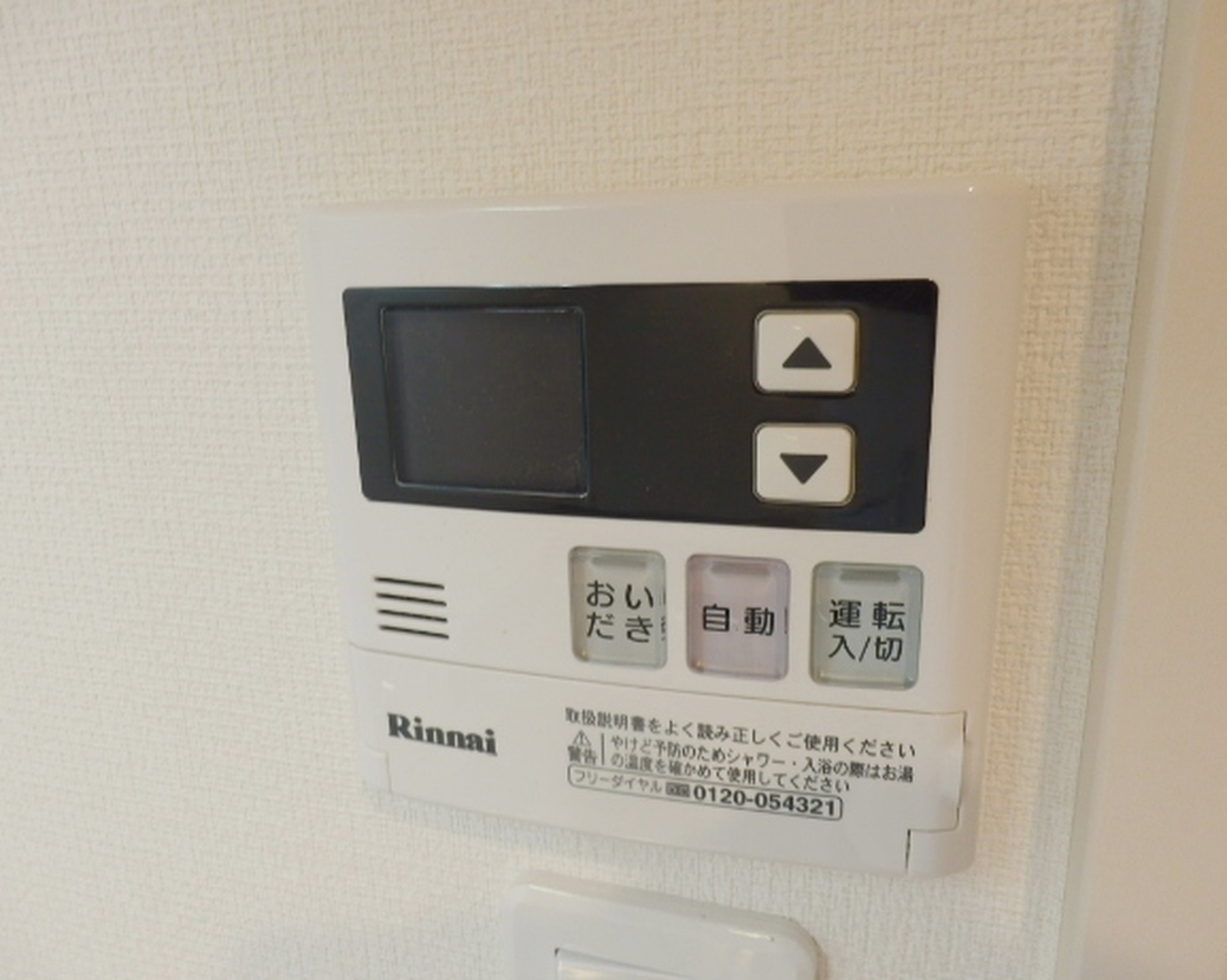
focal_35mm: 26
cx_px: 629
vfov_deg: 54.9
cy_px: 500
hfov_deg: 66.0
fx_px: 944
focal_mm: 4.2
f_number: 3
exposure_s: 1/30
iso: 125
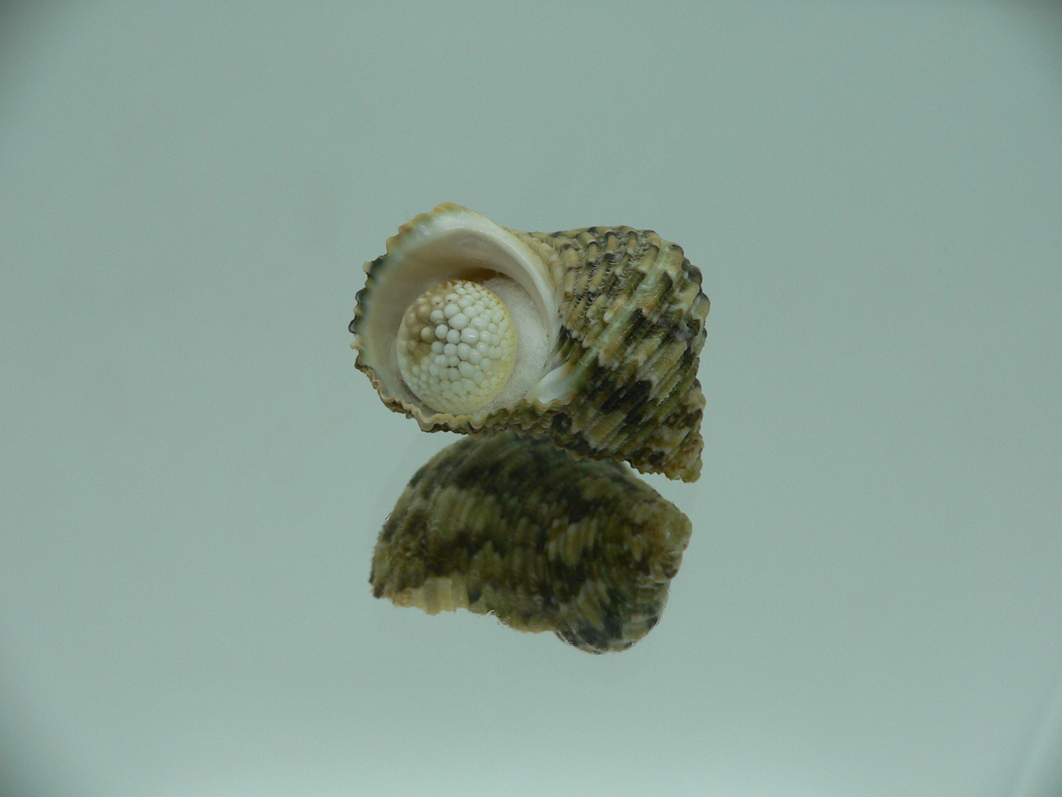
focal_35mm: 35
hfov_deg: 52.6
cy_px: 398
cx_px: 531
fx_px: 1074
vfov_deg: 40.7
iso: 80
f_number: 2.8
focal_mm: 4.6
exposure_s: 1/60
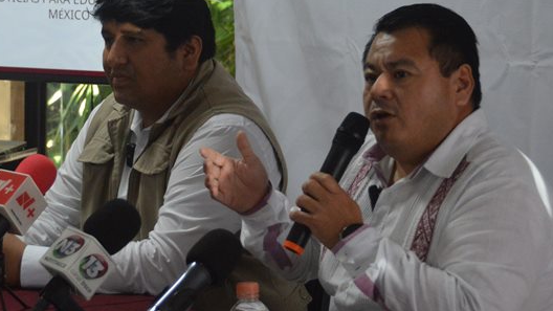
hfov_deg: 17.0
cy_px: 128
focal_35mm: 126
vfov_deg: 9.6
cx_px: 206
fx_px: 1848
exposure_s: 1/160
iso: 1600
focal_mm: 44
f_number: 5
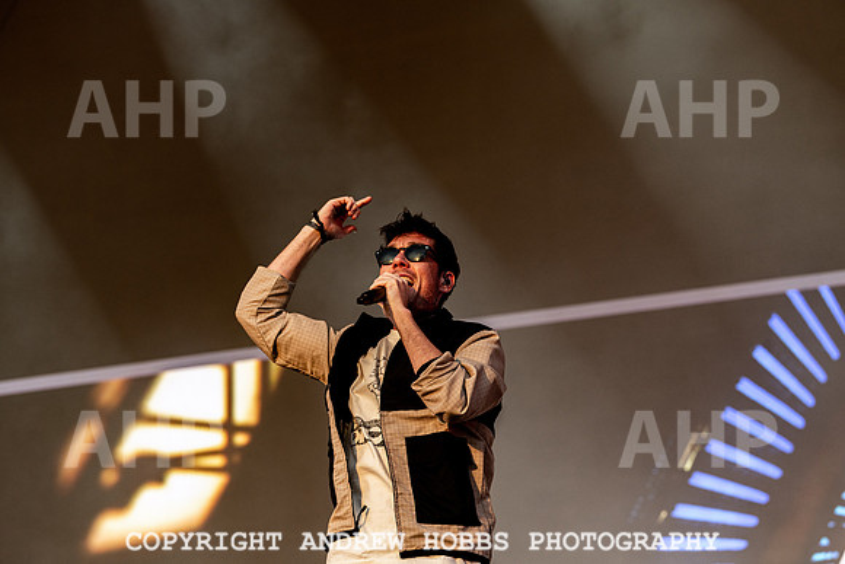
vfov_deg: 13.0
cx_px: 422
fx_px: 2465
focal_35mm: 105
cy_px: 282
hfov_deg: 19.5
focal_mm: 105
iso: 400
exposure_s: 1/1250
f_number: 4.5
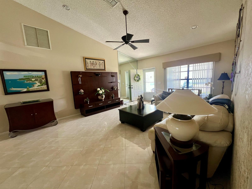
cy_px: 94
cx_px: 126
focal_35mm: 13
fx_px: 95
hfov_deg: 106.2
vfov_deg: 89.9
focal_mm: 1.57
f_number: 1.8
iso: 125
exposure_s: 1/99
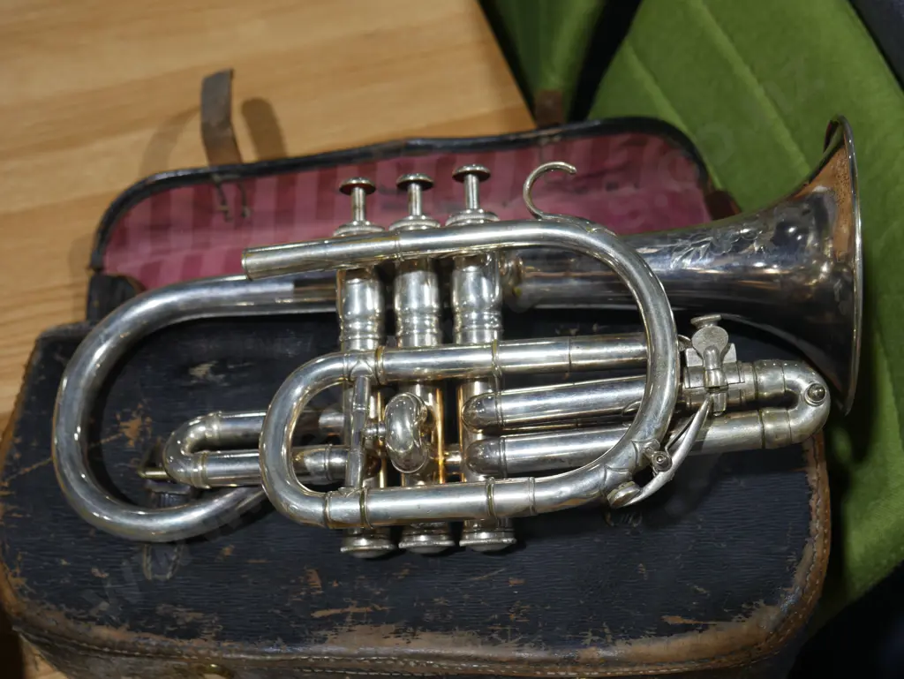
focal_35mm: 46
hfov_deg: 41.2
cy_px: 340
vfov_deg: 31.5
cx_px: 452
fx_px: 1202
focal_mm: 23
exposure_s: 1/60
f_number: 5.1
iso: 250
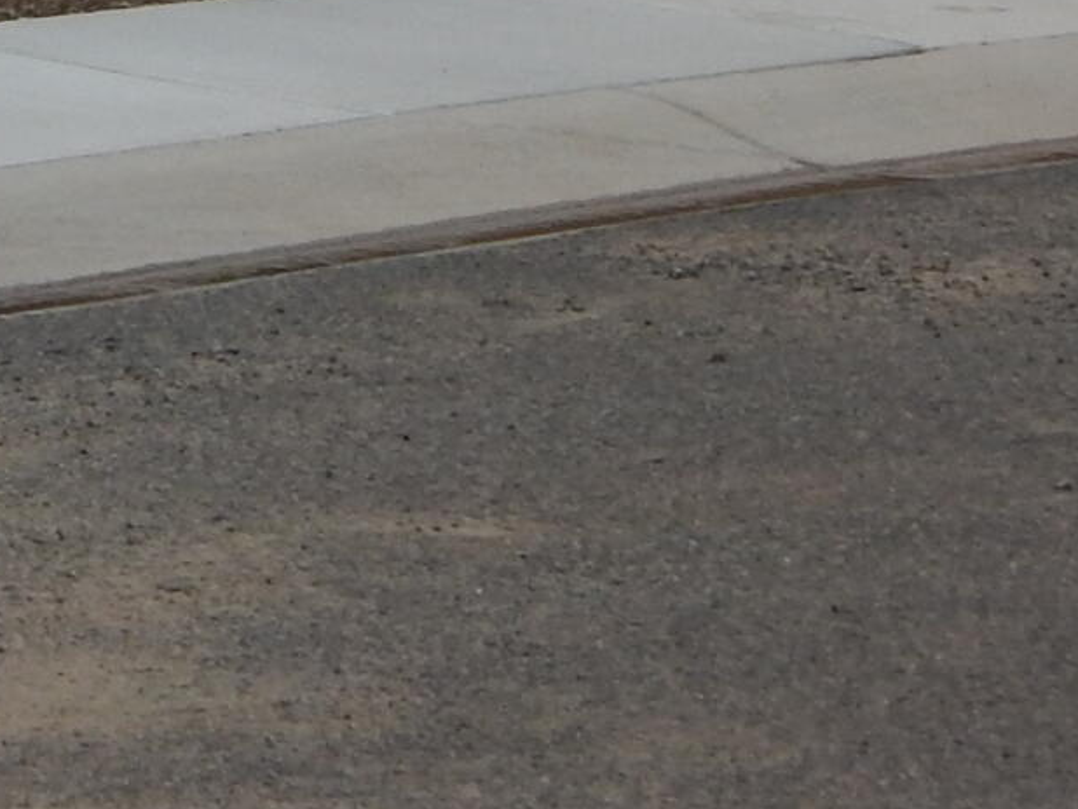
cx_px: -1509
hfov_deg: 7.9
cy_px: -964
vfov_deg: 6.2
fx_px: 7259
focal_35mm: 233
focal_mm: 8.6
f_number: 3.7
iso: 125
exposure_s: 1/1250
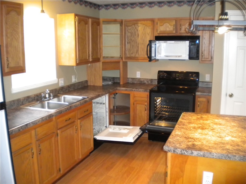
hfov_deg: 52.6
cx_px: 123
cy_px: 92
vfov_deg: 40.7
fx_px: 249
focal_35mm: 35
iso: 400
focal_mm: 6.3
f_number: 3.1
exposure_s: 1/30
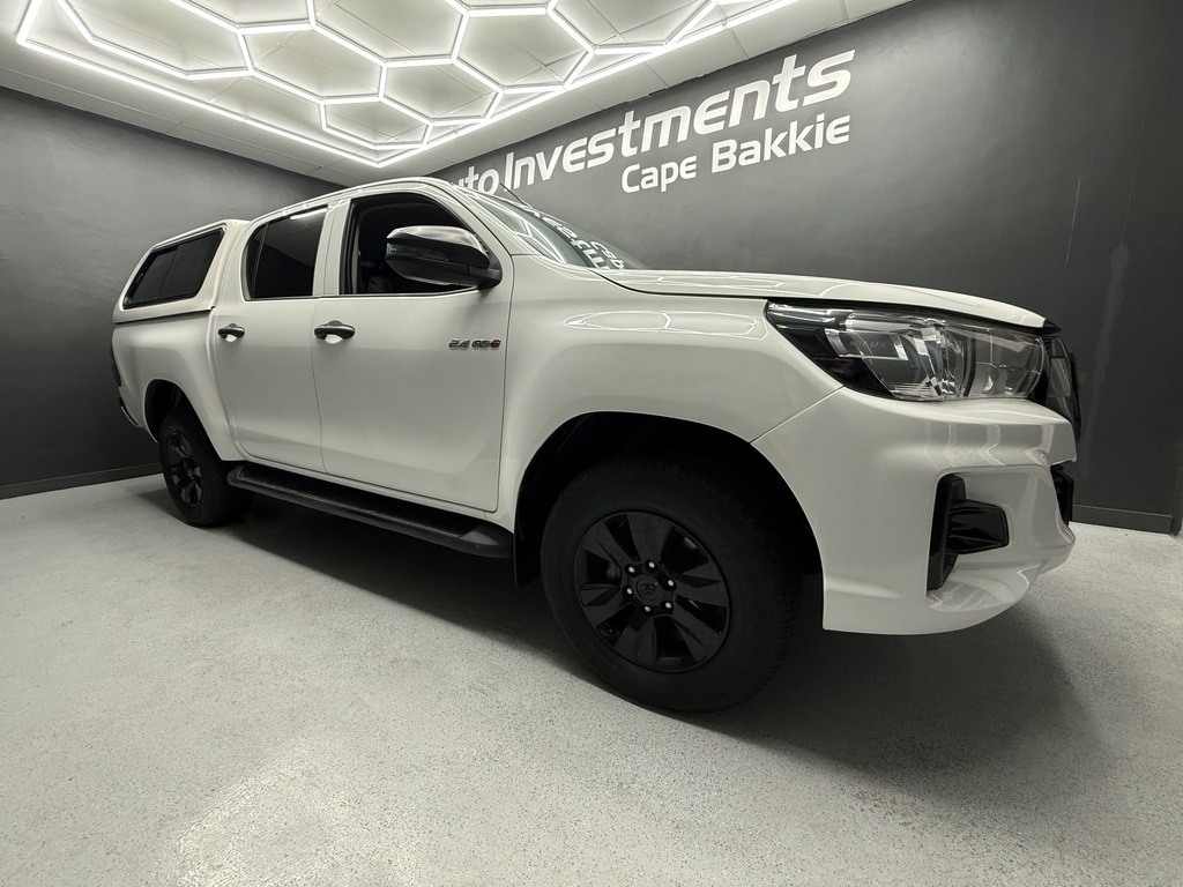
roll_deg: +1.0
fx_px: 478
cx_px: 592
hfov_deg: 102.1
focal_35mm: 14
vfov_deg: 85.7
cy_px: 444
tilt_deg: -10.0
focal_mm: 2.22
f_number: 2.2
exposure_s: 1/99
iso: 250
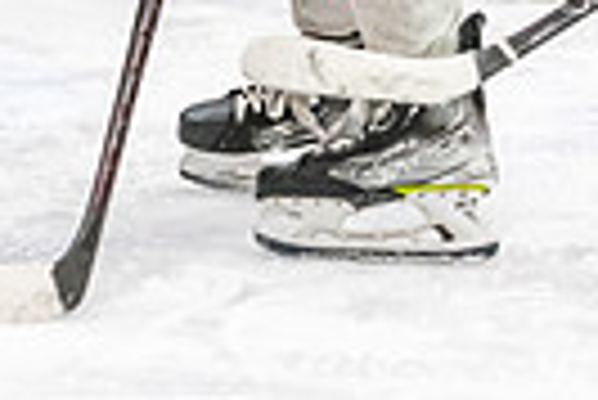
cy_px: -425
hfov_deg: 3.2
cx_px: -733
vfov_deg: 2.2
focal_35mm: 628
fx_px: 10443
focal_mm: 122
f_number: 2.8
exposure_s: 1/800
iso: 4000
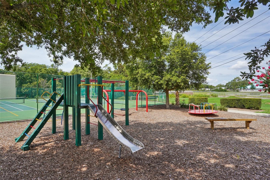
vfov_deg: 61.9
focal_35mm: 20
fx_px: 150
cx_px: 135
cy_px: 90
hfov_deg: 84.0
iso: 160
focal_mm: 20
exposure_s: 1/30
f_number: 20
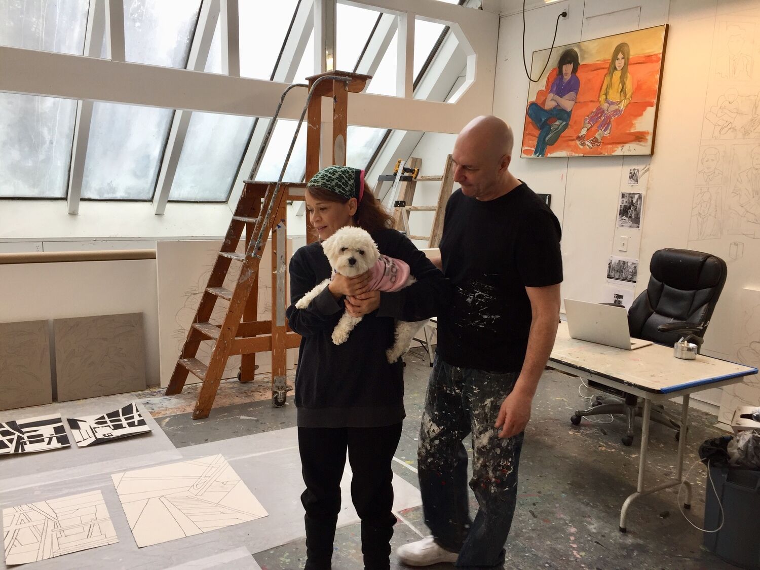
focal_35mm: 29
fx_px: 637
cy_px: 285
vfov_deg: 48.2
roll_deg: -2.4
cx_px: 380
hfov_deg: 61.7
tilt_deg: -6.5
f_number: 2.2
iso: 32
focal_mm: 4.15
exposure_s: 1/60
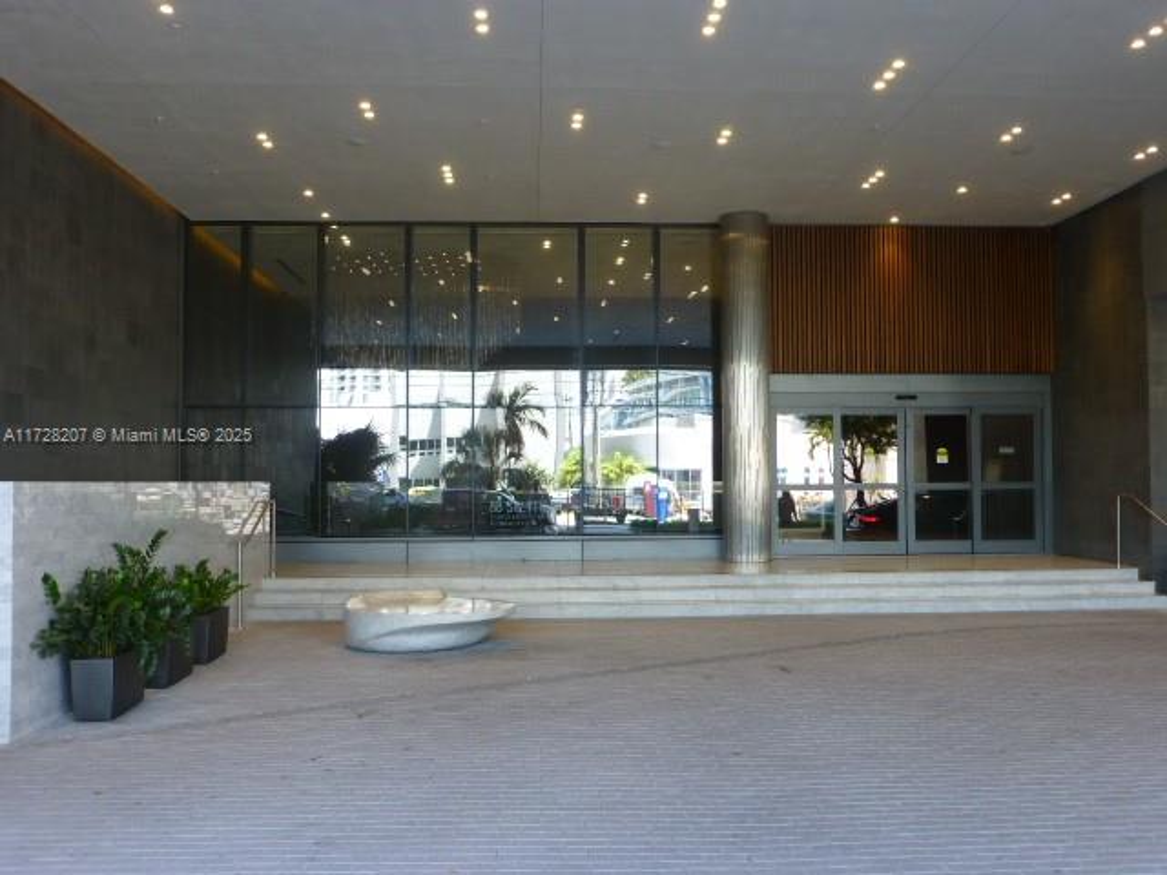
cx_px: 584
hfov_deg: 54.0
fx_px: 1146
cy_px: 438
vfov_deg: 41.8
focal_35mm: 34
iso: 200
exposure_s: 1/60
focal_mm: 6.1
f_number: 3.7
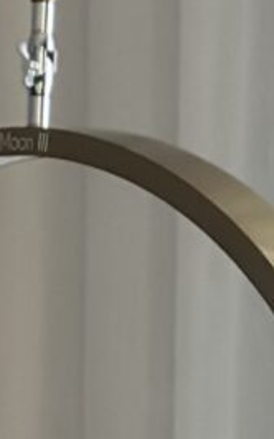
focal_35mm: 294
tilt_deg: -6.0
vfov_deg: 7.0
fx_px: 3516
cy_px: 759
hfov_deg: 4.3
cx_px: -517
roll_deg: -0.3
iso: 400
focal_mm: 6.86
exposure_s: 1/40
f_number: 1.78
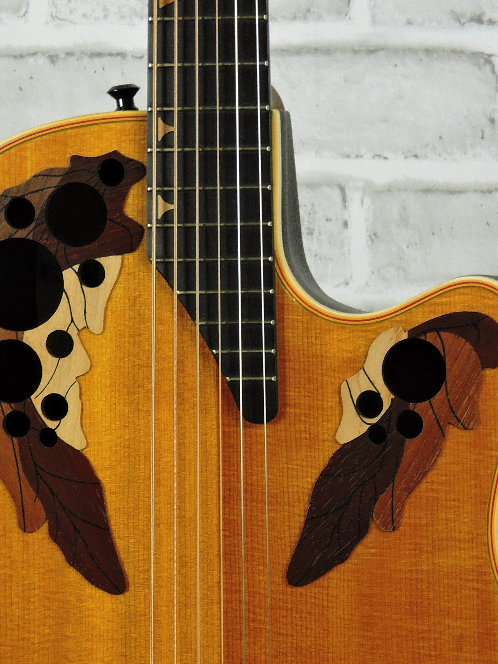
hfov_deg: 3.9
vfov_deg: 5.2
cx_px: 240
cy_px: 590
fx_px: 7328
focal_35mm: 382
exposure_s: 1/6
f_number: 5.3
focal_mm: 32.2
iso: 100
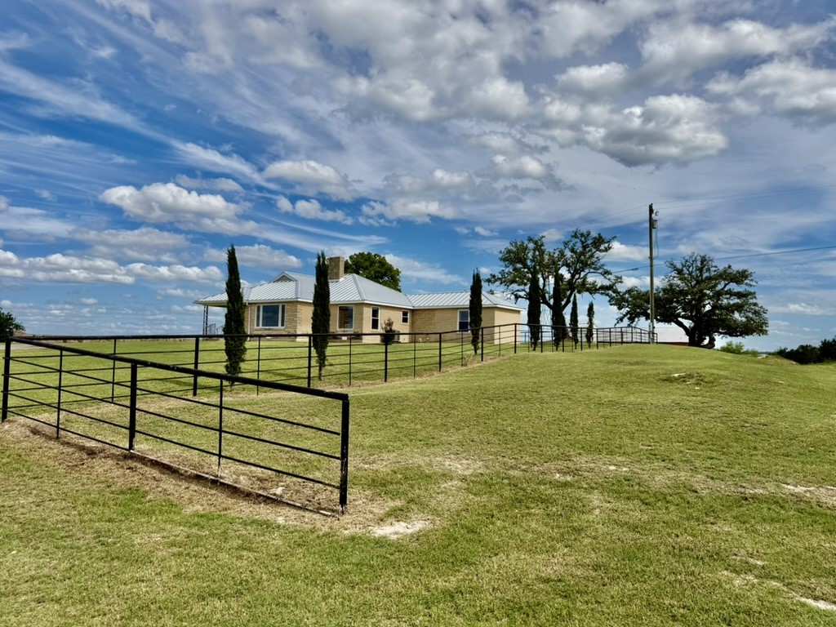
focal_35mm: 24
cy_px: 314
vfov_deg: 56.8
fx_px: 580
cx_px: 418
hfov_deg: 71.6
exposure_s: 1/9091
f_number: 1.78
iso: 80
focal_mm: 6.76
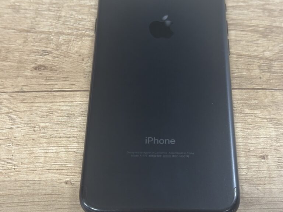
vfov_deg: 22.9
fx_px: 523
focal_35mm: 64
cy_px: 105
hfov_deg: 30.2
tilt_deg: -55.3
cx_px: 159
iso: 125
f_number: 1.78
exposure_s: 1/50
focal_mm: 6.86
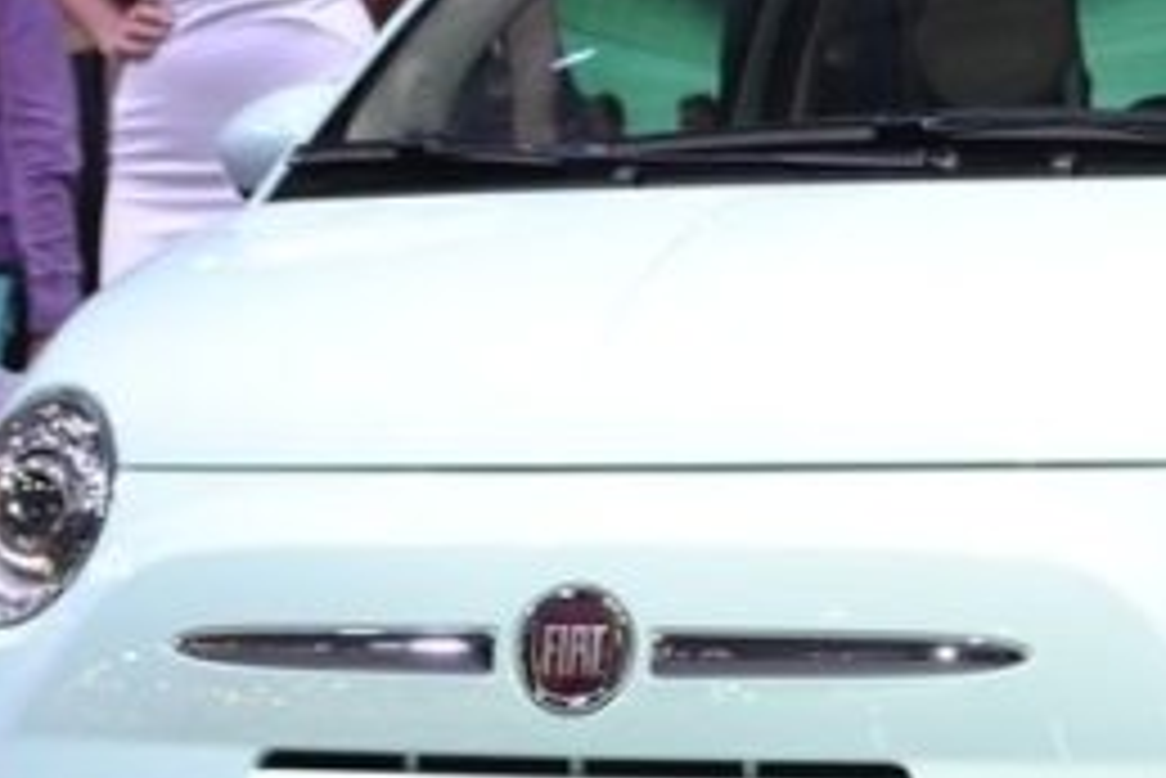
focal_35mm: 139
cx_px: 603
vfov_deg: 9.9
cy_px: 393
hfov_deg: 14.7
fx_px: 4504
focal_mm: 30
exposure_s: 1/80
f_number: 4.5
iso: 400
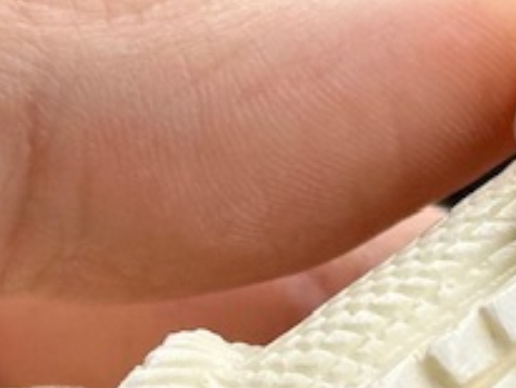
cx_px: 659
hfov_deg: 6.6
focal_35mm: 298
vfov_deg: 5.0
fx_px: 4447
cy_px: 303
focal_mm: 6.86
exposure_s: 1/668
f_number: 1.78
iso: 64
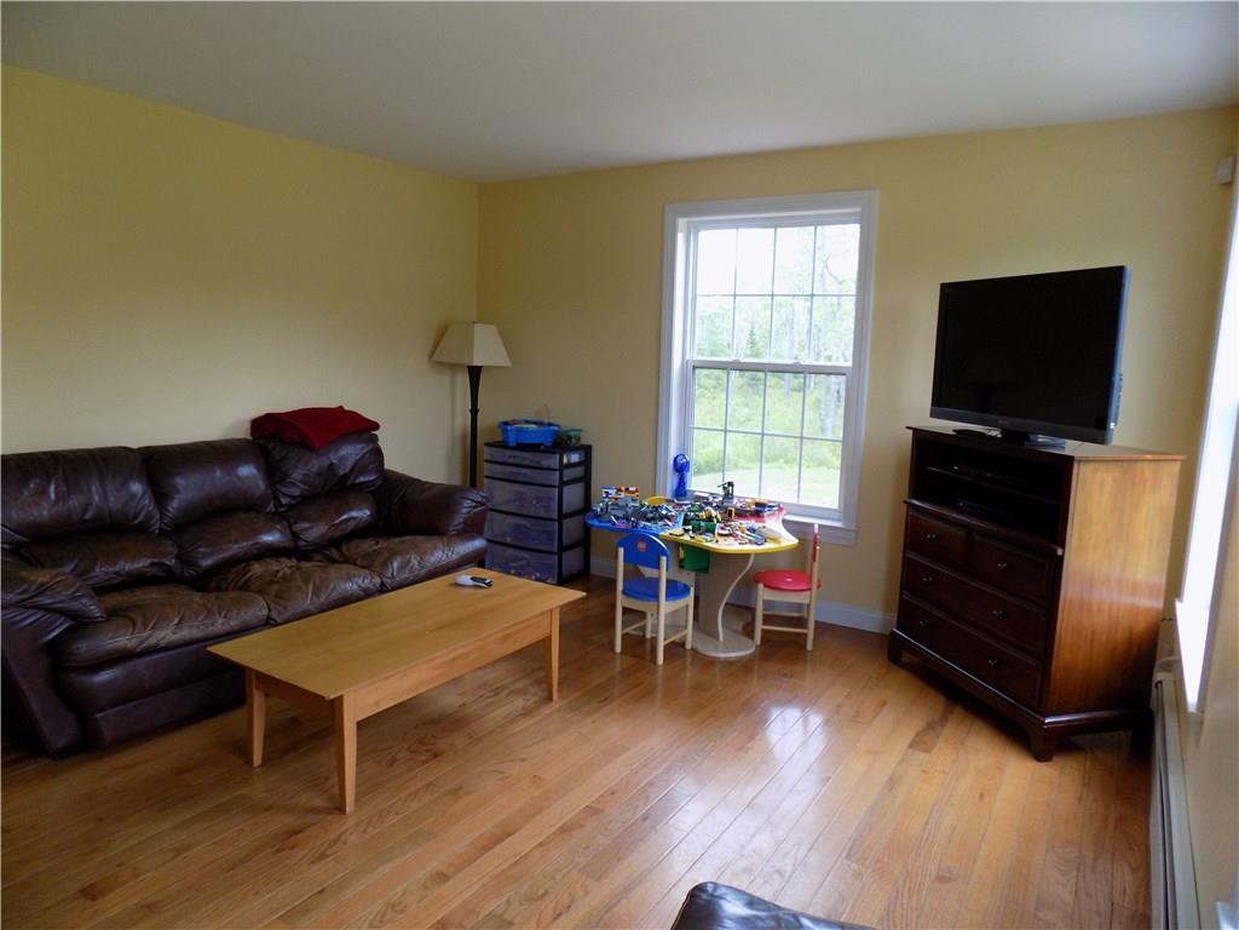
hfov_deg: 73.9
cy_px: 465
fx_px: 823
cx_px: 620
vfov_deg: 58.9
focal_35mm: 23
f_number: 3.1
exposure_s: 1/30
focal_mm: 4
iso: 125
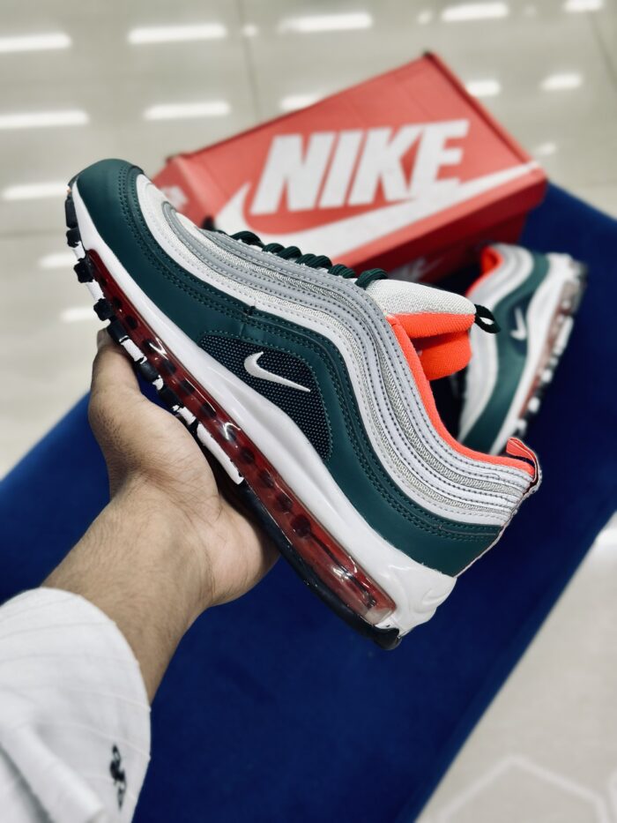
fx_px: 1140
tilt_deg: -59.5
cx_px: 308
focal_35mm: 48
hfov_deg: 30.3
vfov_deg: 39.7
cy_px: 412
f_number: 1.78
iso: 64
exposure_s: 1/102
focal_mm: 6.86
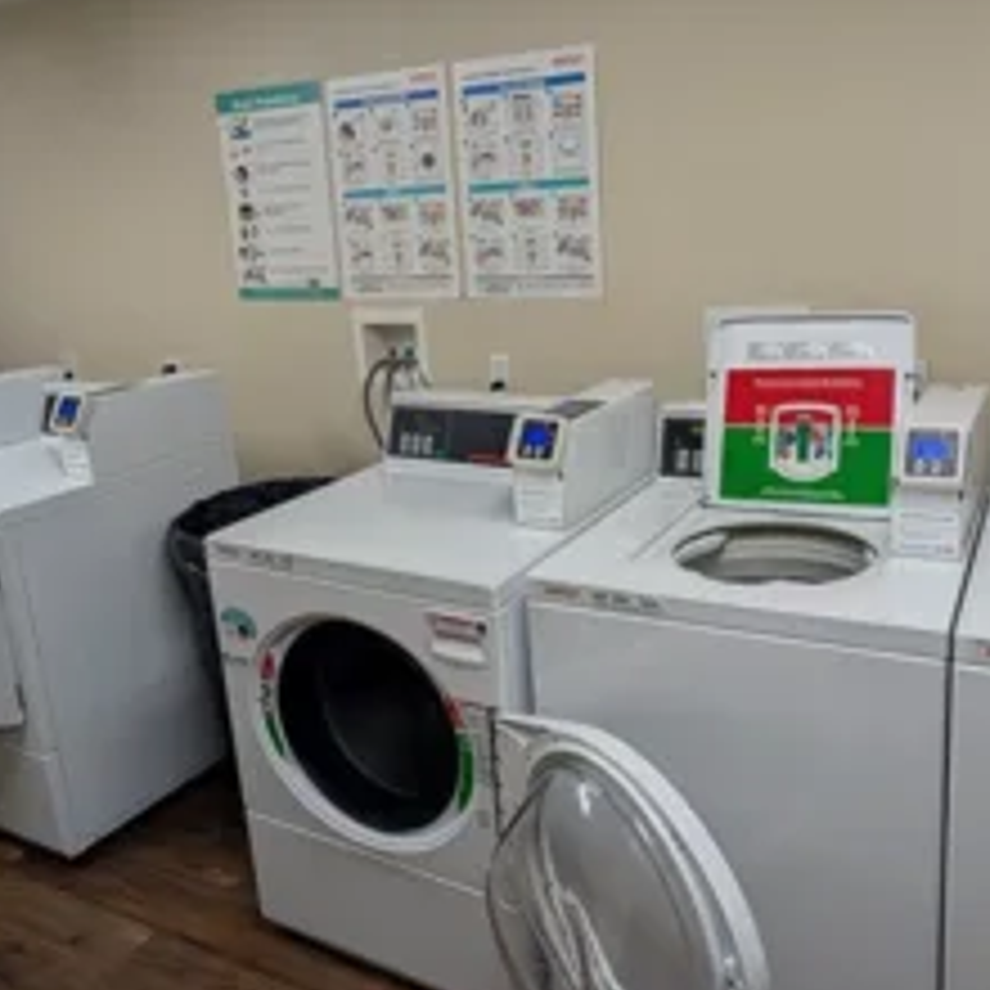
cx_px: 558
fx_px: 874
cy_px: 432
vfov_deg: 58.9
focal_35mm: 27
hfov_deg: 58.9
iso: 90
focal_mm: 2.02
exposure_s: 1/257
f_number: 1.7
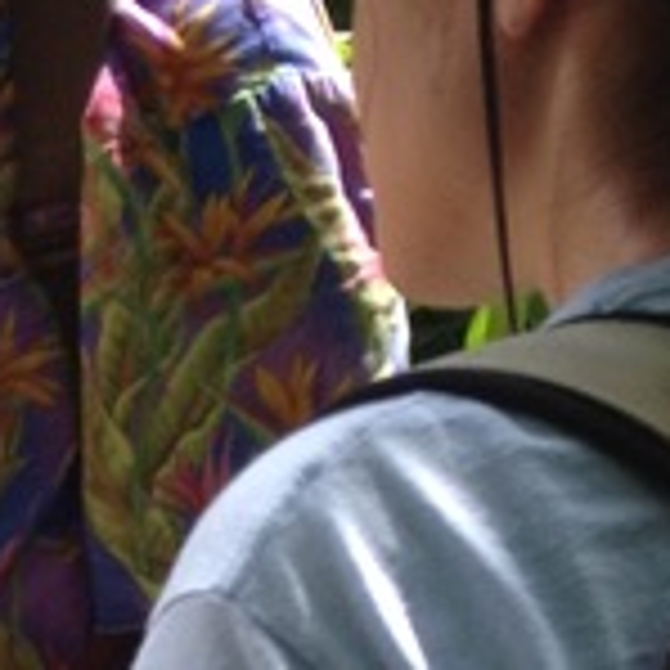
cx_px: -454
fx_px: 4664
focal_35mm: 213
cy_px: 886
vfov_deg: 8.1
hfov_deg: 8.0
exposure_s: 1/421
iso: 50
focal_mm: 4.28
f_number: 2.4
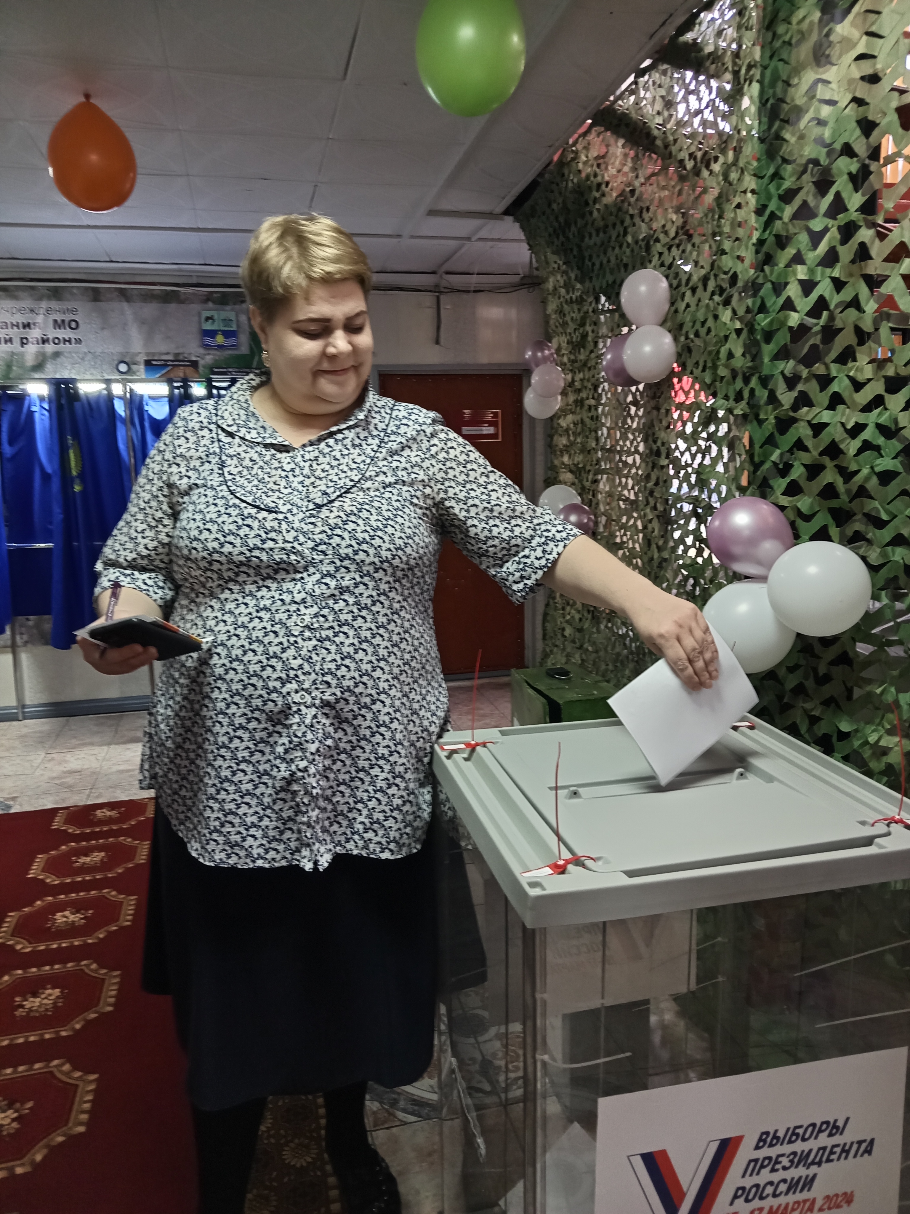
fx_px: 876
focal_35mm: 25
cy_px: 607
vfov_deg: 69.4
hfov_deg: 54.9
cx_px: 455
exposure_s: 1/25
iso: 565
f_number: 1.8
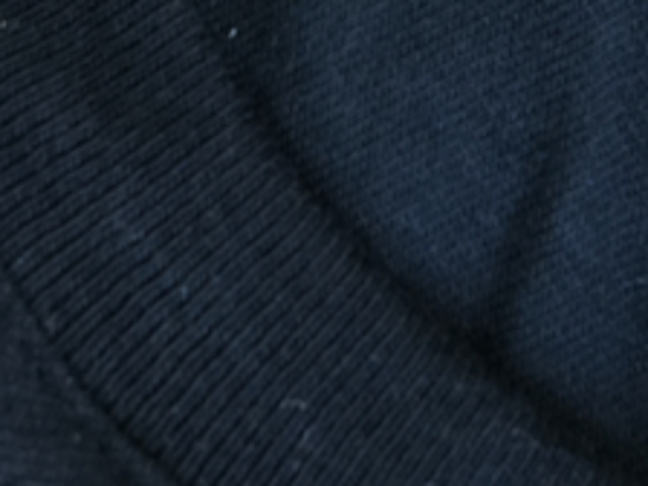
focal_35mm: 214
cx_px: 330
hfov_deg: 9.2
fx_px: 4006
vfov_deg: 6.3
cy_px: -986
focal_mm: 39
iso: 1250
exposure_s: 1/30
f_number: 10
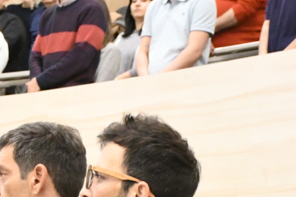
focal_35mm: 218
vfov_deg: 6.2
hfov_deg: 9.4
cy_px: 291
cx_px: 117
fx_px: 1792
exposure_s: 1/125
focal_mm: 40
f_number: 4.5
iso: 10000
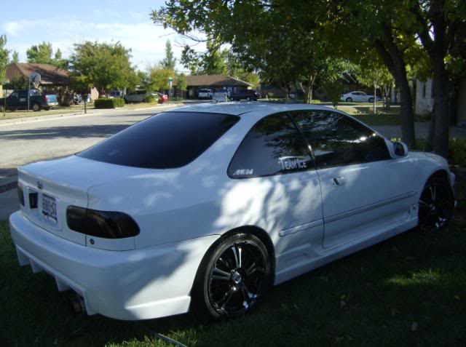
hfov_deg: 51.5
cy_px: 174
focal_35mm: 36
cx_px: 233
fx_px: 484
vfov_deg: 39.5
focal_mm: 6
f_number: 4.7
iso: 100
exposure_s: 1/393
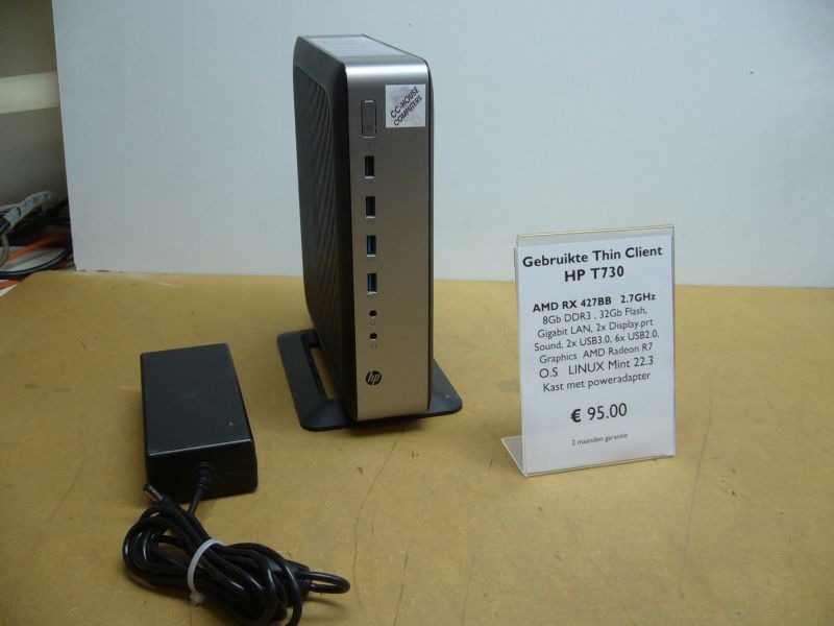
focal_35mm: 35
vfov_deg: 40.7
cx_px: 417
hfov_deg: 52.6
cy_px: 313
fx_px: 843
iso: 80
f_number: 2.8
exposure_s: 1/25
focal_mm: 5.8
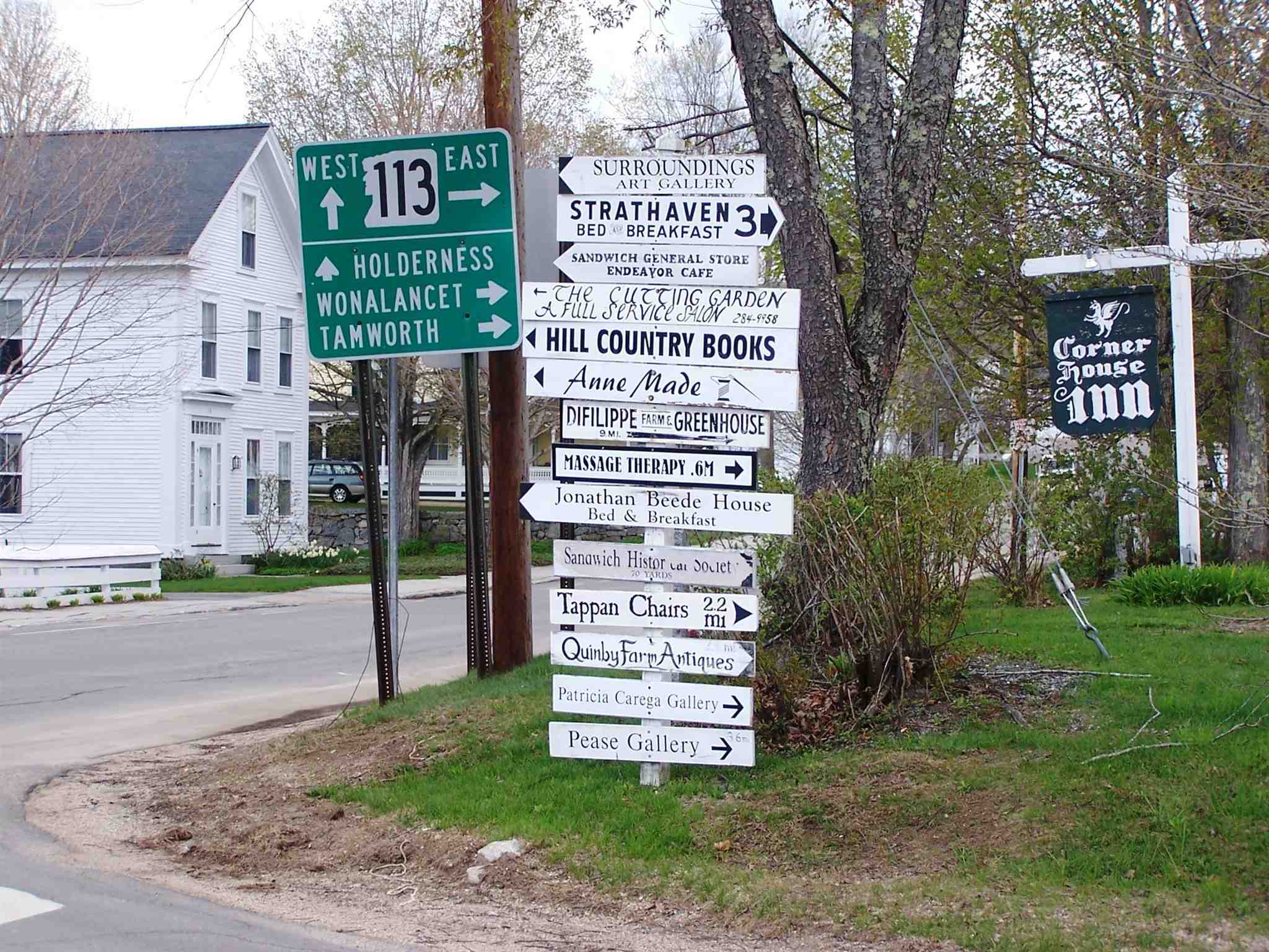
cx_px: 634
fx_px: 2749
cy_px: 476
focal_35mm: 75
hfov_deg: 26.0
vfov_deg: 19.6
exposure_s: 1/350
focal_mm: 12.4
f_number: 3.2
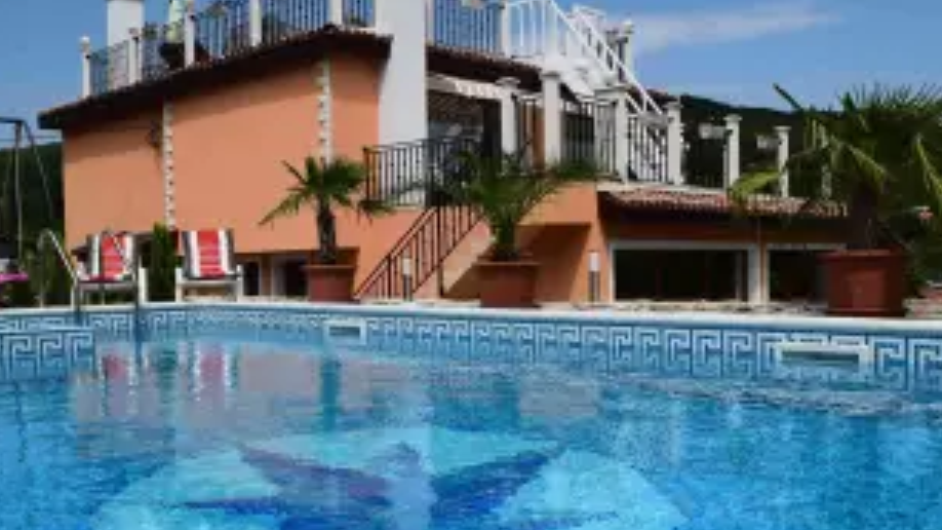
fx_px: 924
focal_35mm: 37
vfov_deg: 31.9
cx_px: 471
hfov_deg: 54.0
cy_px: 310
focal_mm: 18
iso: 250
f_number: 11
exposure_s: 1/500
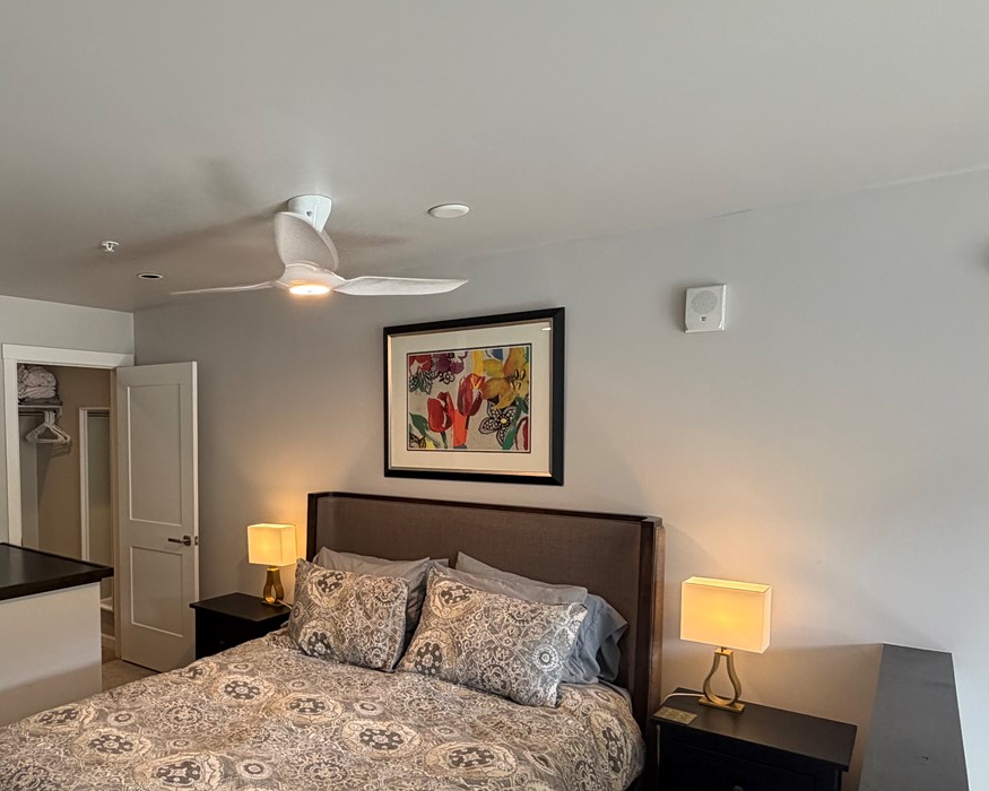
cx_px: 286
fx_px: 732
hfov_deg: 65.2
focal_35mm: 25
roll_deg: +0.7
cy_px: 473
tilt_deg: -4.0
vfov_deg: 56.4
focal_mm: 2.22
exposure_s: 1/120
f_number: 2.2
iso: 160
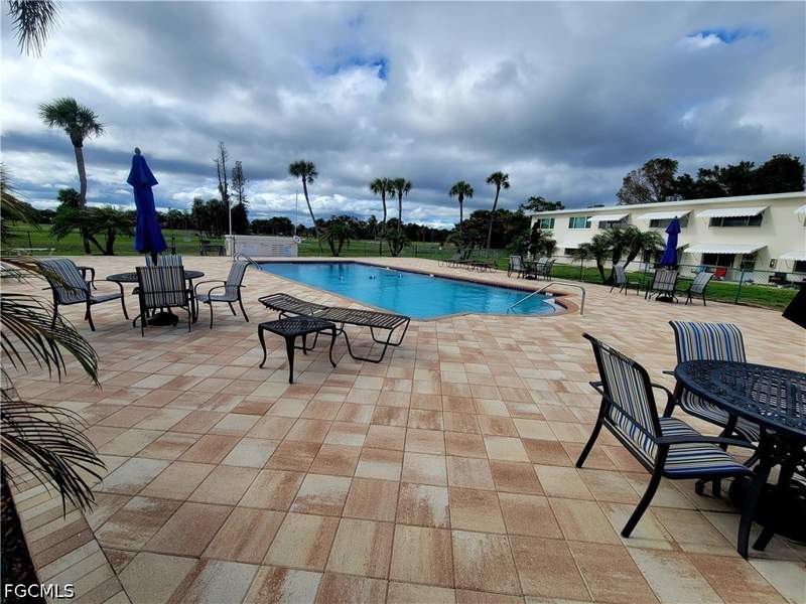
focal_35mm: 13
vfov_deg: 89.9
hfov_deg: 106.2
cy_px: 302
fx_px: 303
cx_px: 403
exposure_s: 1/2500
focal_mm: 2.2
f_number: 2.2
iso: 50
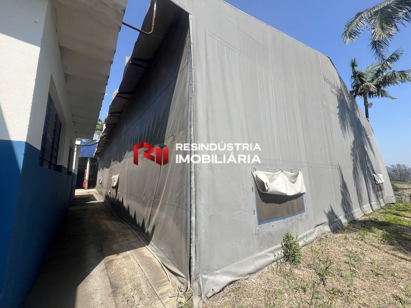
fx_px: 154
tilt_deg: +10.8
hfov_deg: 106.2
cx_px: 206
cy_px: 154
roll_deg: +1.3
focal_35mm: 13
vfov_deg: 89.9
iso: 32
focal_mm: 1.57
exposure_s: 1/1167
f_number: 1.8
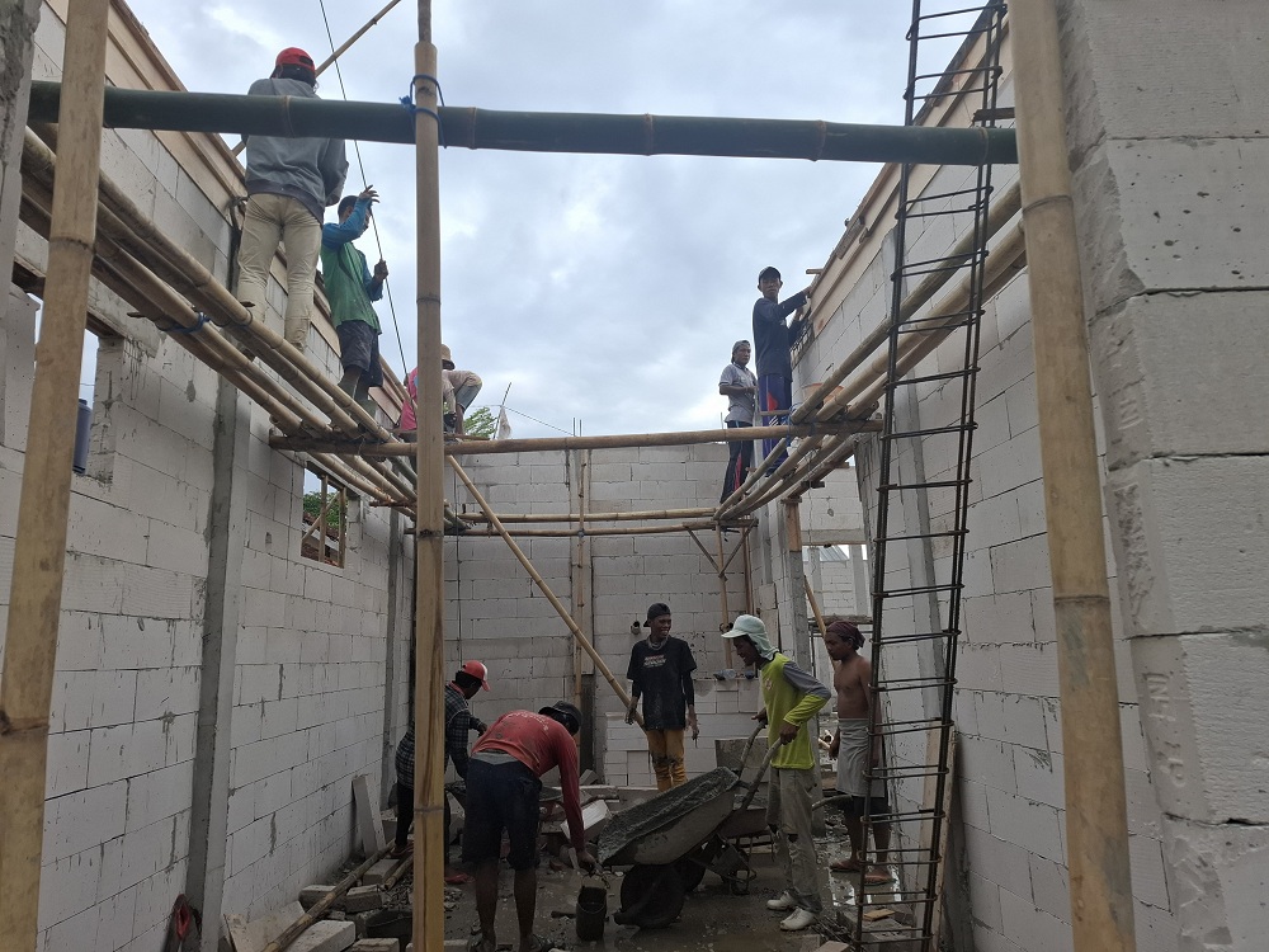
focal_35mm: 23
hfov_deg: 73.9
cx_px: 634
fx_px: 843
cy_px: 476
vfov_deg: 58.9
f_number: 1.8
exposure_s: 1/820
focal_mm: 5.54
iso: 50
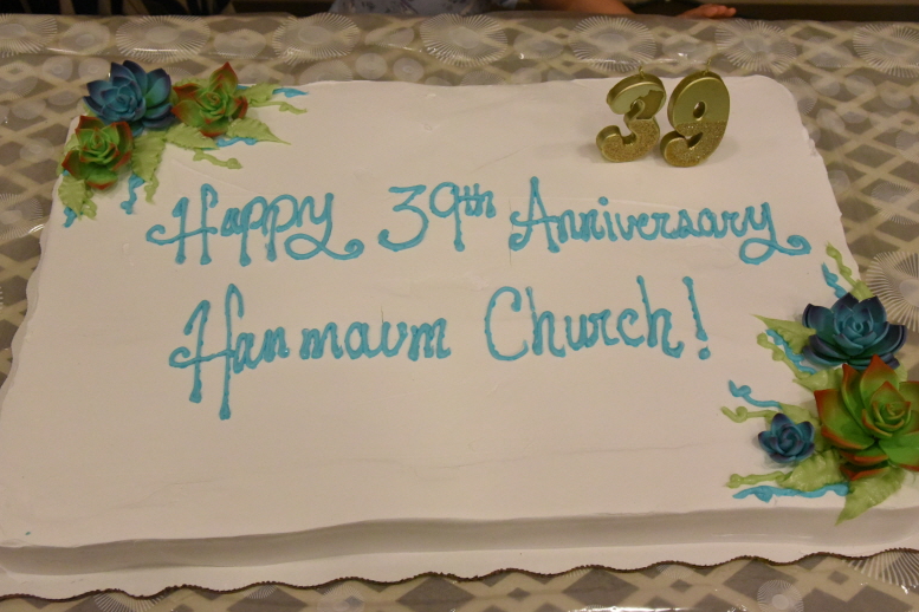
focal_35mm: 35
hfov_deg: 54.4
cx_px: 466
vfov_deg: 37.9
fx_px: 893
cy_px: 310
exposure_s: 1/320
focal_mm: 34
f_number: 9
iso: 12800
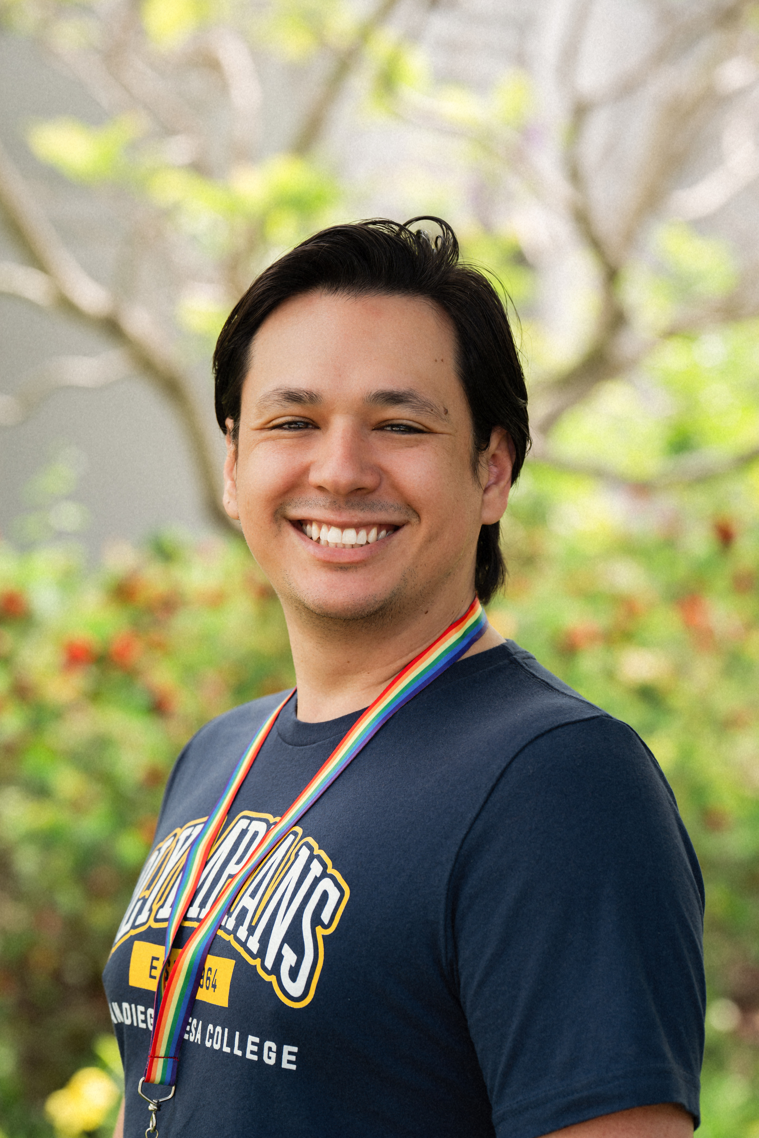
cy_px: 569
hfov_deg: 12.5
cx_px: 380
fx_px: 3478
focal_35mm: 110
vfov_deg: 18.6
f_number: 4.5
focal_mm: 110
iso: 100
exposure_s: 1/200
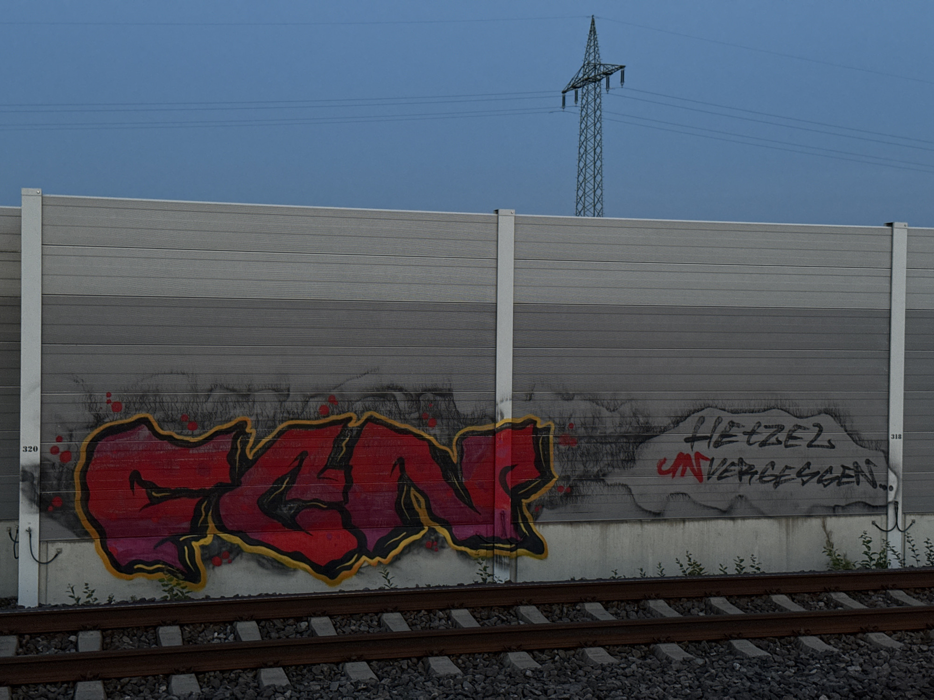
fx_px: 1295
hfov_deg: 39.7
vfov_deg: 30.3
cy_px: 350
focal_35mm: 48
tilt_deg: -1.5
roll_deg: -1.1
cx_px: 467
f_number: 1.78
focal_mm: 6.76
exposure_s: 1/33
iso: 320
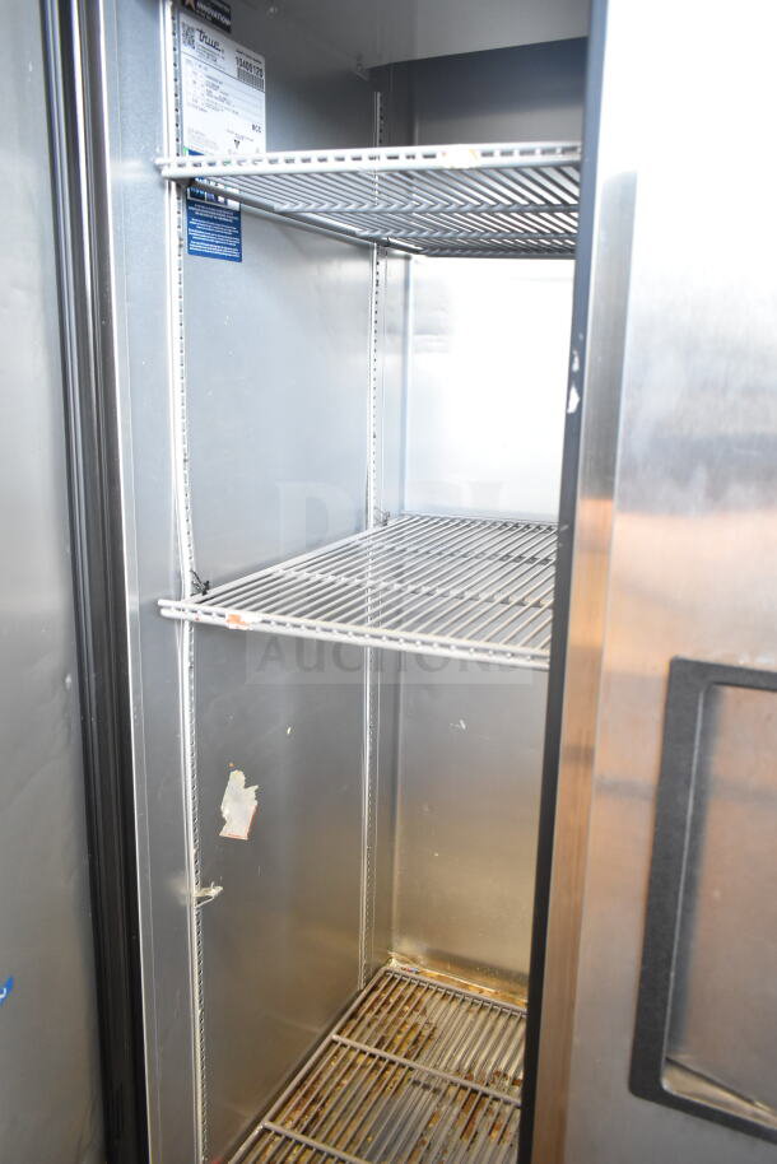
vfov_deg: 67.4
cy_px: 582
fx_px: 873
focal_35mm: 27
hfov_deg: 48.0
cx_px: 388
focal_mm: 18
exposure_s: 1/80
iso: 1600
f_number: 3.5
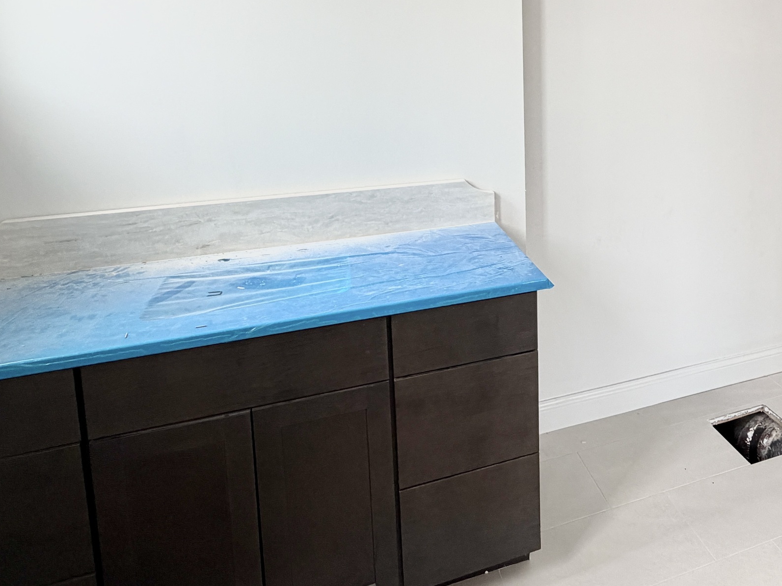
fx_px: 610
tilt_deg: -7.5
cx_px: 574
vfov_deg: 48.4
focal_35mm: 27
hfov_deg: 62.1
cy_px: 115
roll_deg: +0.2
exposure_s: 1/121
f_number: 2.2
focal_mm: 2.22
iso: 125
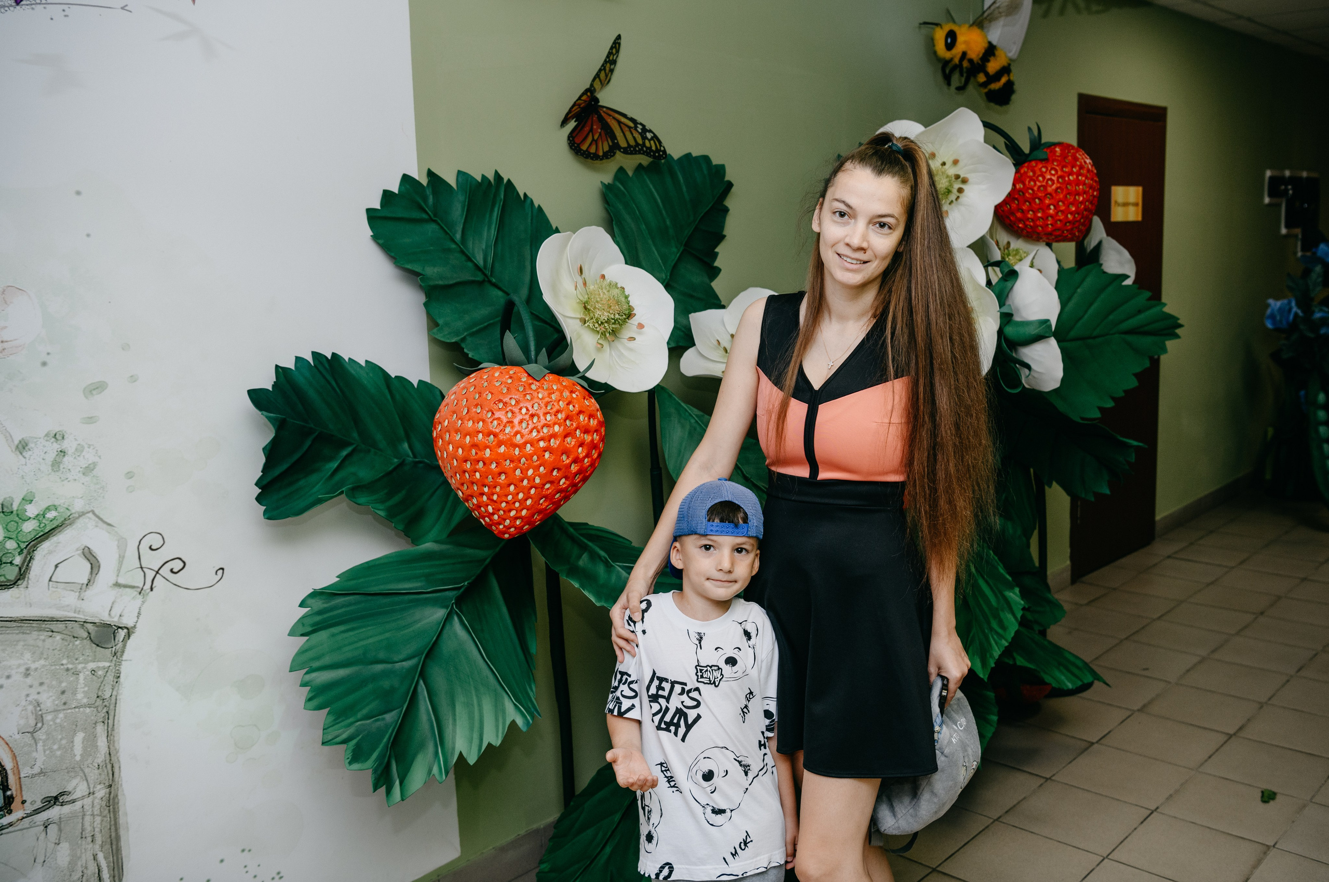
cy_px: 402
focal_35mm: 34
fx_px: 1240
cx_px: 720
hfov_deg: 56.3
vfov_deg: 39.1
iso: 320
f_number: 4
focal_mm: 31
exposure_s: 1/160
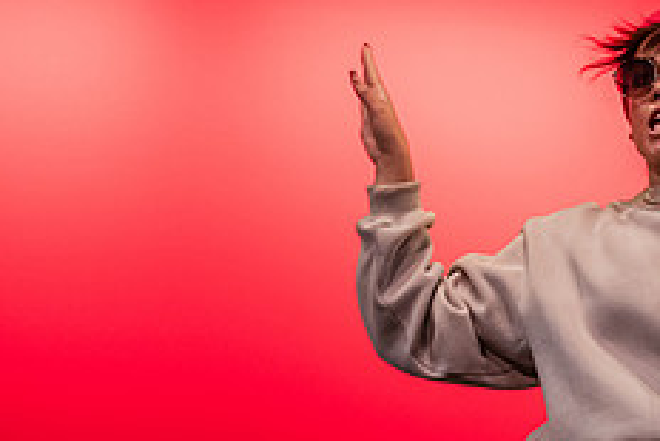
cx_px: 757
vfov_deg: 7.1
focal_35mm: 195
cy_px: 218
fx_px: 3577
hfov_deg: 10.4
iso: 4000
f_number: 3.2
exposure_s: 1/320
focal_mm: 78
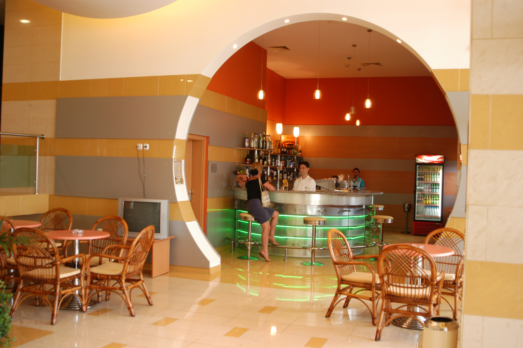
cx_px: 262
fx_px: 523
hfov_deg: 53.2
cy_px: 174
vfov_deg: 36.8
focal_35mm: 36
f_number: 3.5
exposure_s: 1/30
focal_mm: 24
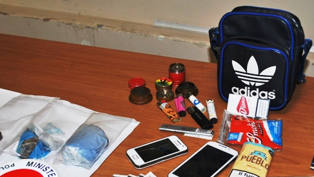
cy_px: 128
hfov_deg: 33.7
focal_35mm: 62
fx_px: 516
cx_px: 191
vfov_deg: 19.3
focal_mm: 24
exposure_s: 1/60
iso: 200
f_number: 4
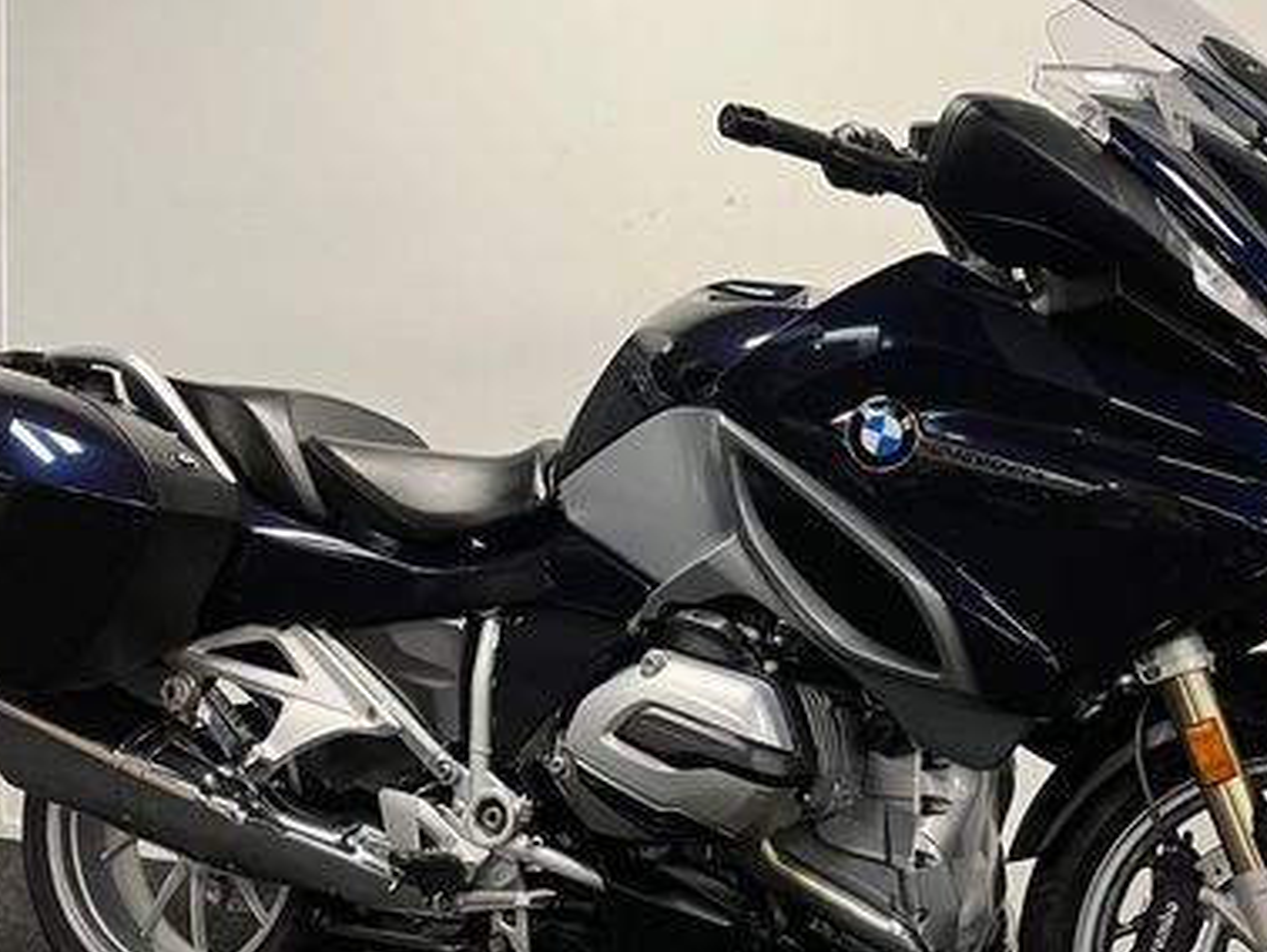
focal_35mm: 44
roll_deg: -0.7
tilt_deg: -2.9
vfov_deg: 32.8
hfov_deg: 42.8
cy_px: 583
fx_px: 1611
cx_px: 724
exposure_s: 1/50
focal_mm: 5.1
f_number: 1.6
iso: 100
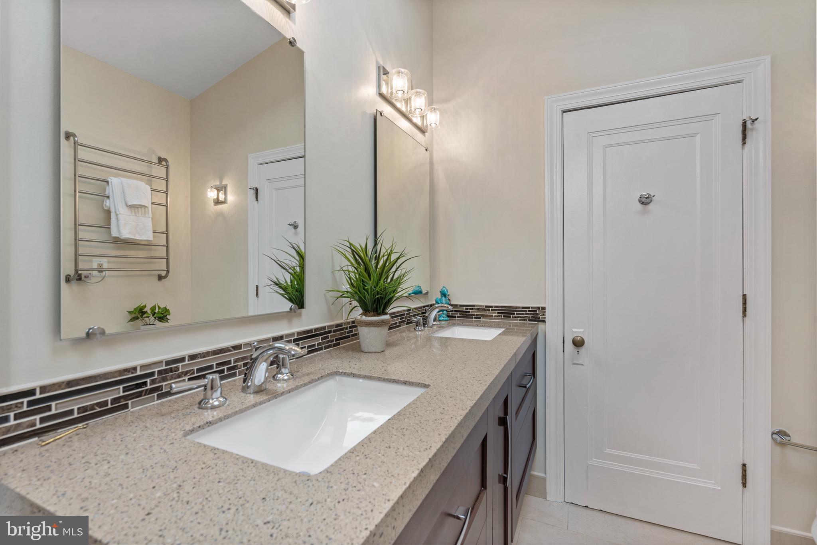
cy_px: 272
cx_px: 408
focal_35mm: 16
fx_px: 363
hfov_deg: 96.7
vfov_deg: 73.7
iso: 200
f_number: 8
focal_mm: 16
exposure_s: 1/1.25
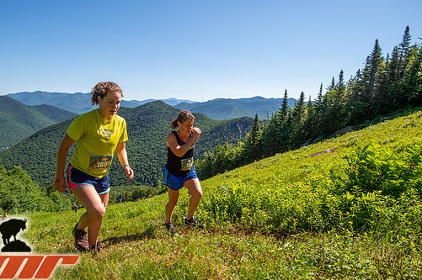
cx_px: 181
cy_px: 151
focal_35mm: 22
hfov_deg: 78.2
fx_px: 258
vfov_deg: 57.1
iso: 100
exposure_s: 1/500
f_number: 5
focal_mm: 19
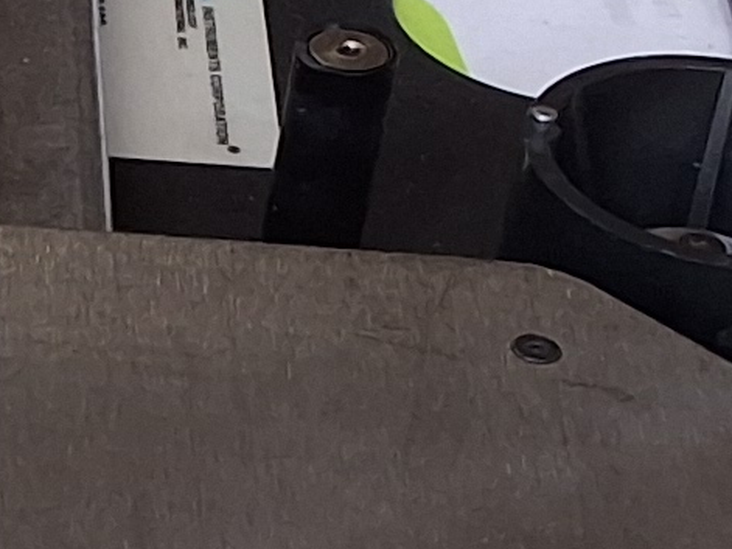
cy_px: 495
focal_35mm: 194
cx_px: -536
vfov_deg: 7.6
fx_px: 4101
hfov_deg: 9.7
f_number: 1.9
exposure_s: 1/120
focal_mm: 2.91
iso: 50
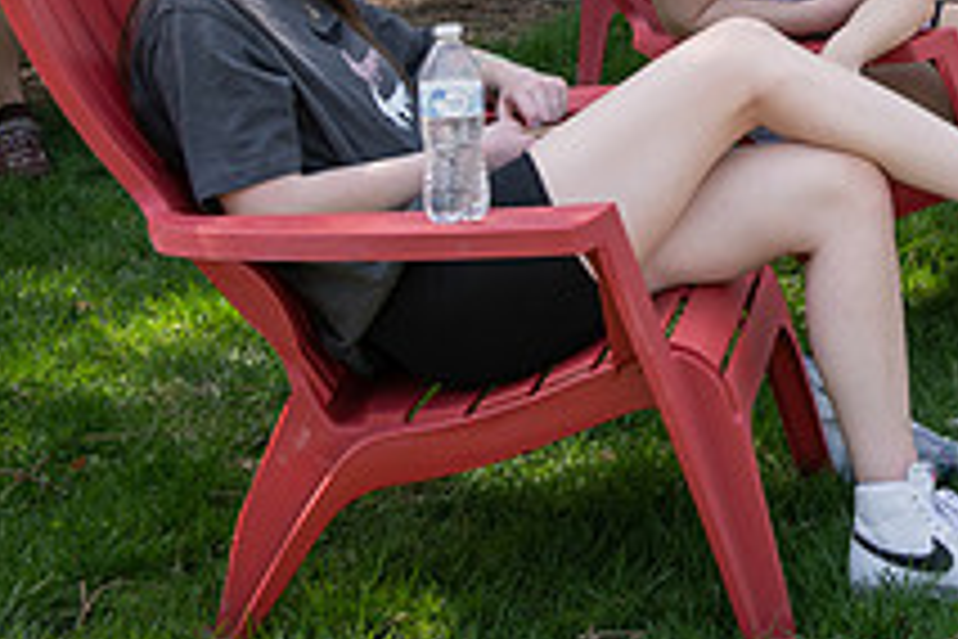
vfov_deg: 12.3
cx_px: 1030
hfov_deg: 18.1
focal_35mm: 109
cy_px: -88
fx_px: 2900
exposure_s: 1/200
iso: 160
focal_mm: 40
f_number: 5.6
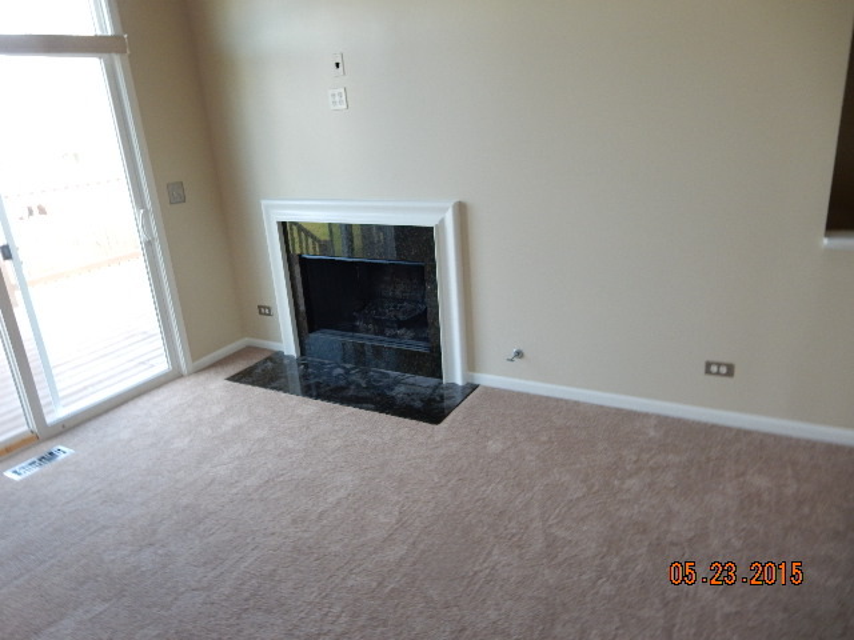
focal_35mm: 25
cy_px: 320
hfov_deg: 69.4
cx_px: 427
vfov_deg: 54.9
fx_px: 617
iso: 140
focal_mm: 4.5
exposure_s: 1/30
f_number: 3.7
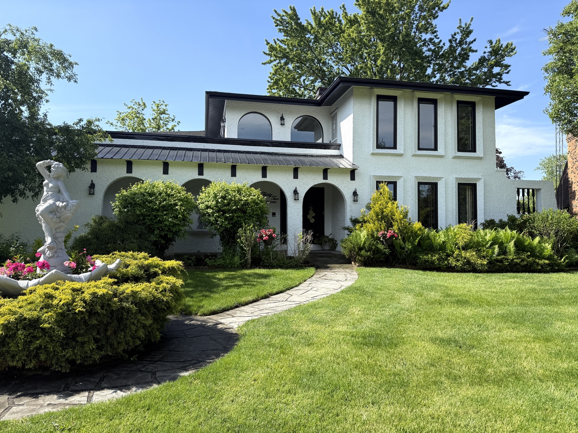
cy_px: 216
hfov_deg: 71.6
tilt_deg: +2.8
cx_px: 289
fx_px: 401
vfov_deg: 56.8
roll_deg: -0.3
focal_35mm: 24
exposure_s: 1/2232
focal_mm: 6.76
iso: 80
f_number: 1.78
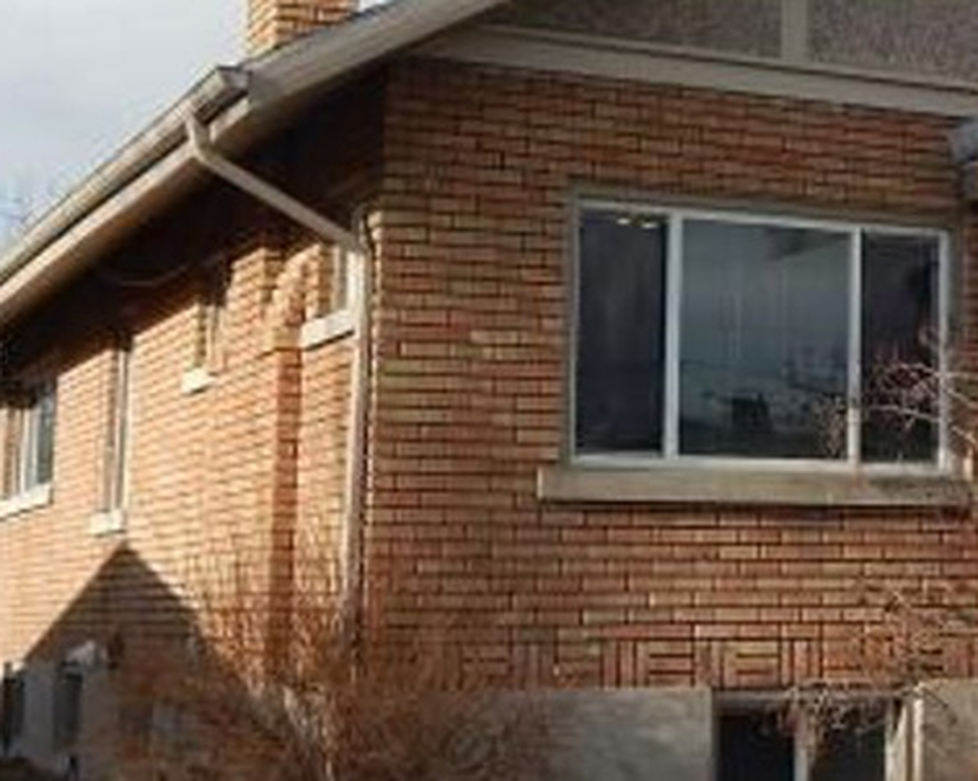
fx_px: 2372
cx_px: 981
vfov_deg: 18.6
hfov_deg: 22.4
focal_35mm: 82
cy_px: 228
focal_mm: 5.6
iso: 125
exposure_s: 1/1000
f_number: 3.2
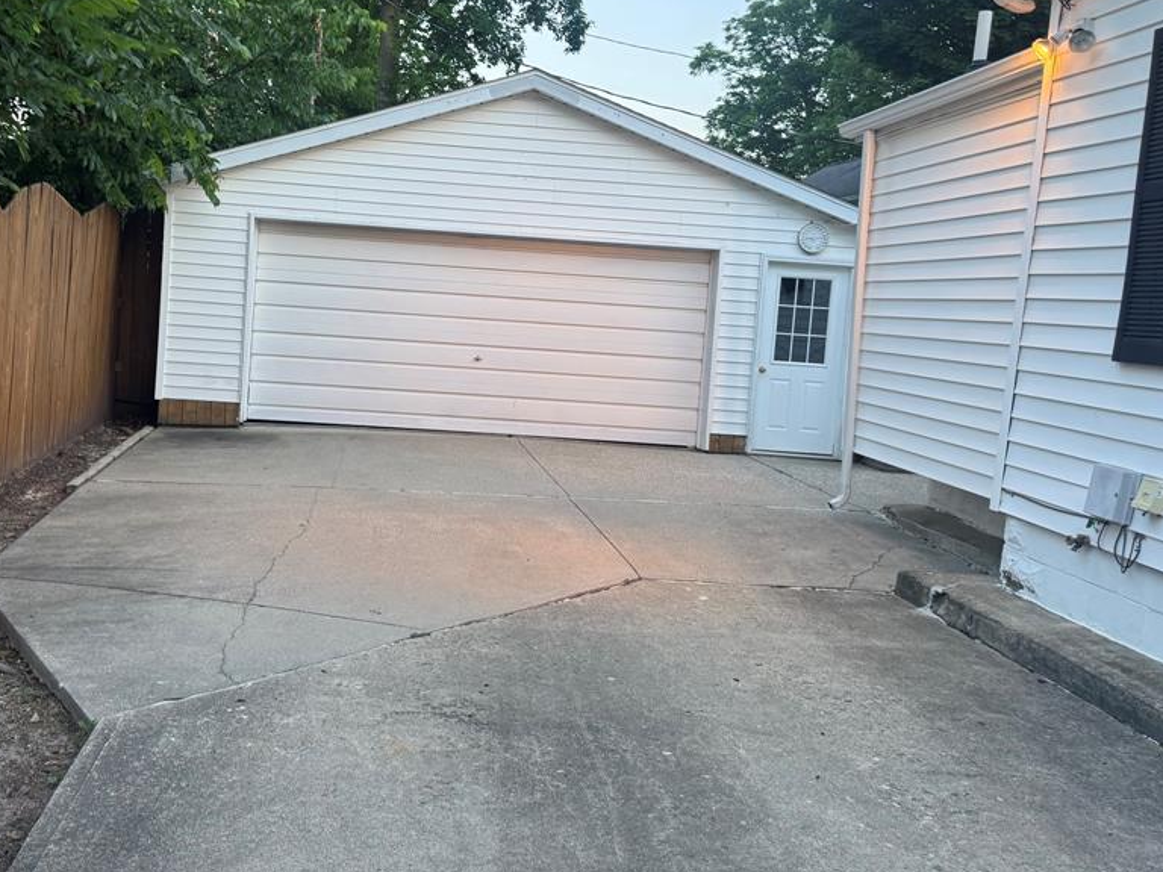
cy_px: 371
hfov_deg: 56.2
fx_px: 1075
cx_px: 442
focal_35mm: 32
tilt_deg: -1.2
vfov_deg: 44.0
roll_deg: -2.1
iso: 125
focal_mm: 6.76
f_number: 1.78
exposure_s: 1/120
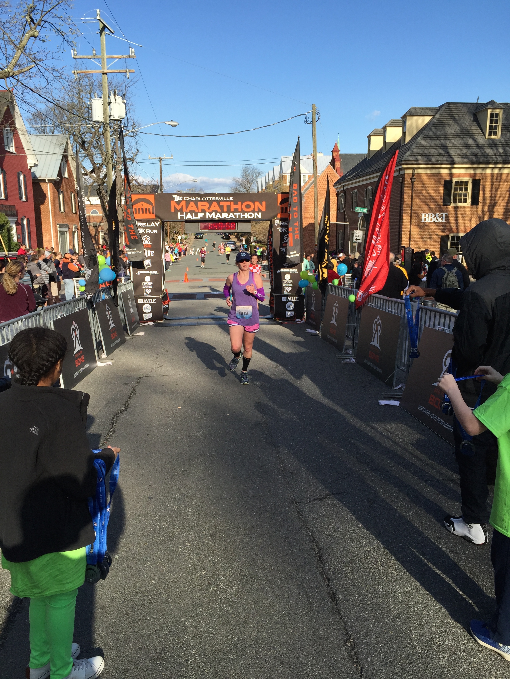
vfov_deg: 61.7
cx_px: 255
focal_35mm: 29
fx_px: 570
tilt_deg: -10.0
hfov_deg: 48.2
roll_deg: -0.1
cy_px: 340
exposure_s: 1/1522
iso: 32
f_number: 2.2
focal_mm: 4.15
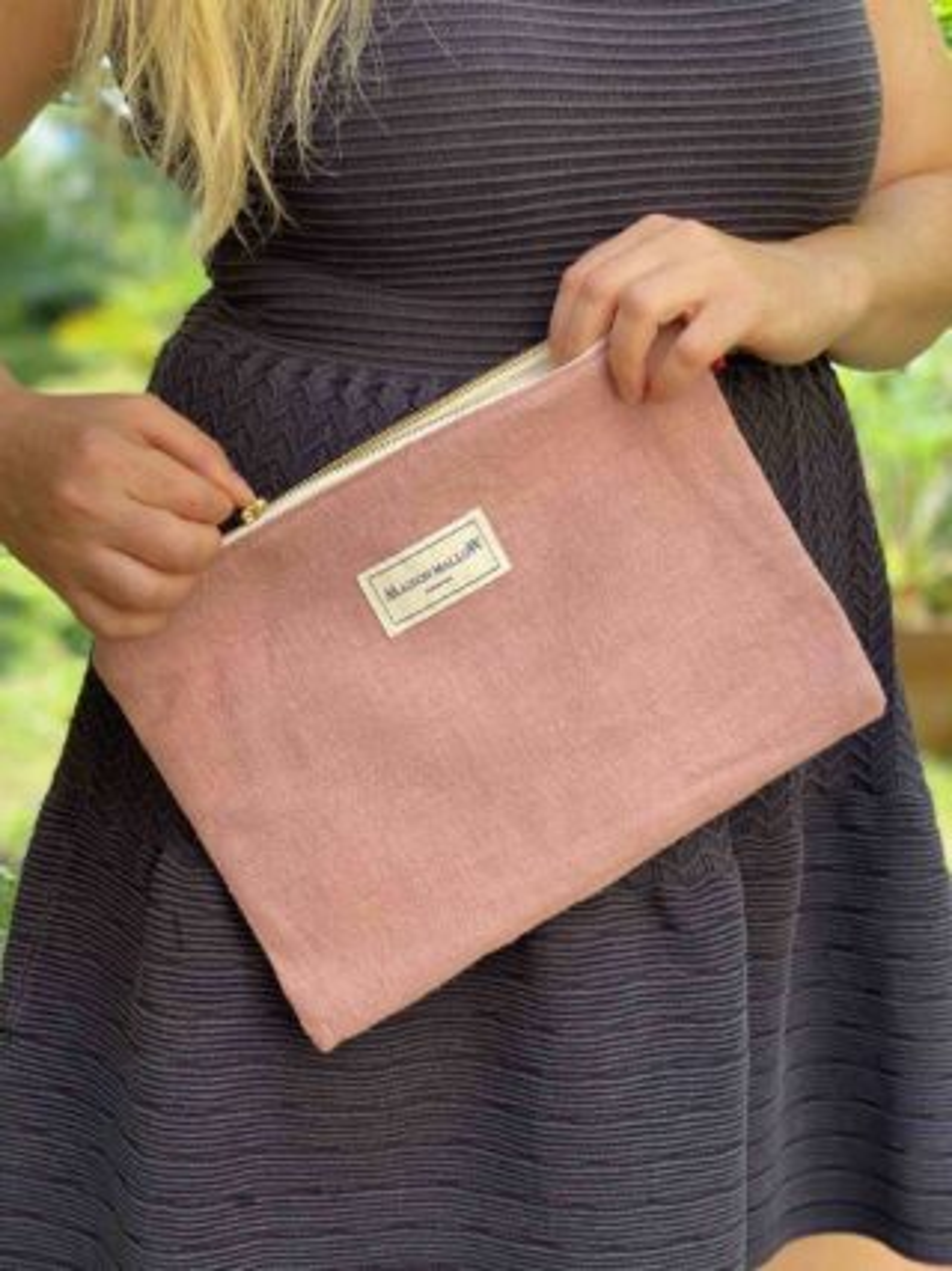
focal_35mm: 52
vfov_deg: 36.8
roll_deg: -2.1
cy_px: 636
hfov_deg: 28.0
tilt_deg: -11.2
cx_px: 476
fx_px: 1908
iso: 32
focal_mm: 6
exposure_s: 1/122
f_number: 2
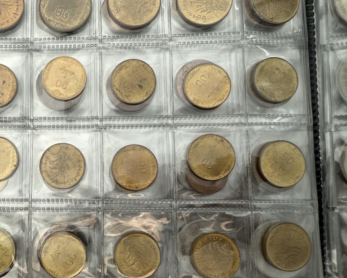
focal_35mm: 38
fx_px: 390
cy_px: 141
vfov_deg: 39.2
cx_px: 91
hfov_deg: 46.4
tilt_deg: -82.3
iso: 40
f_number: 2.2
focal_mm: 2.22
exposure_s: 1/305
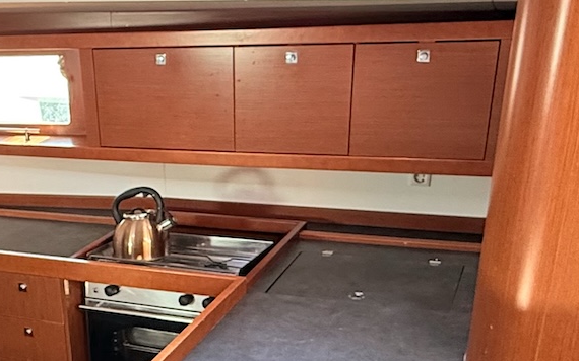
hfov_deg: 39.3
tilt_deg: -25.9
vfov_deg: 24.6
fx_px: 789
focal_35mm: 50
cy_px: 365
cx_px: 149
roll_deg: +3.2
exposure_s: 1/94
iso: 320
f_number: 2.2
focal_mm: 2.22
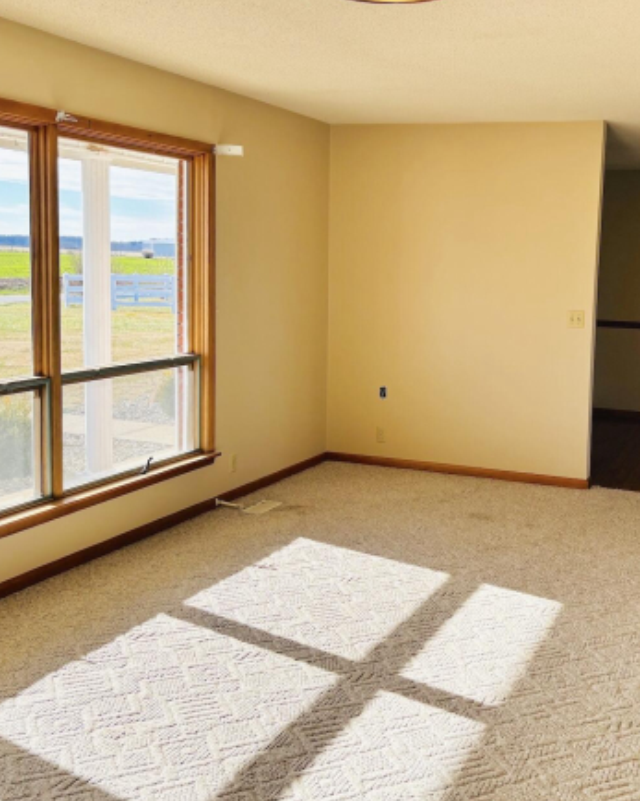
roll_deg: -1.4
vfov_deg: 46.8
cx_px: 444
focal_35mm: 39
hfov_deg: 37.7
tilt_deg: -6.5
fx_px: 924
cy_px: 365
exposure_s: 1/591
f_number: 1.6
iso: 50
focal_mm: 5.96
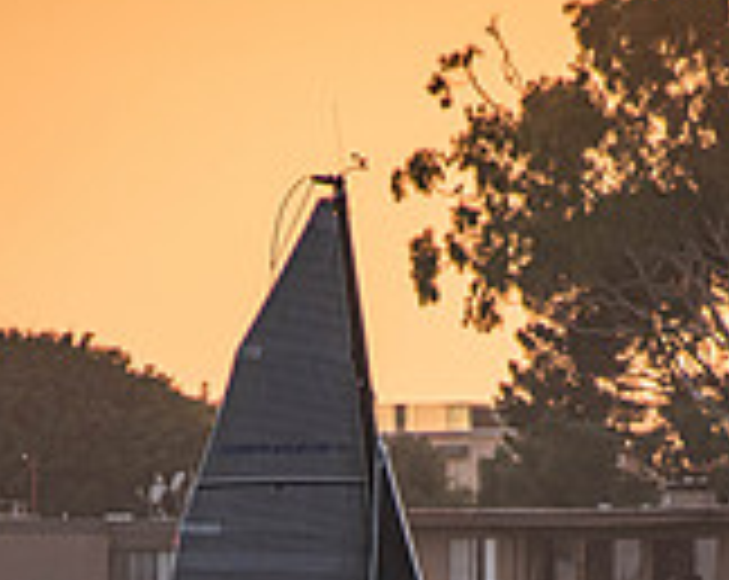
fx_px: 18543
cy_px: 944
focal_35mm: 861
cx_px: 297
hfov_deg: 2.3
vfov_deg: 1.8
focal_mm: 220
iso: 800
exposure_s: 1/80
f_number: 6.3
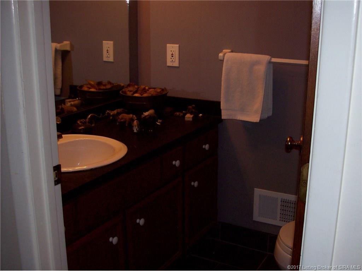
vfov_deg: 32.2
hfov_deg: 42.1
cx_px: 181
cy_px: 136
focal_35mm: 45
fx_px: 471
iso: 80
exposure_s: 1/73.1
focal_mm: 7.6
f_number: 3
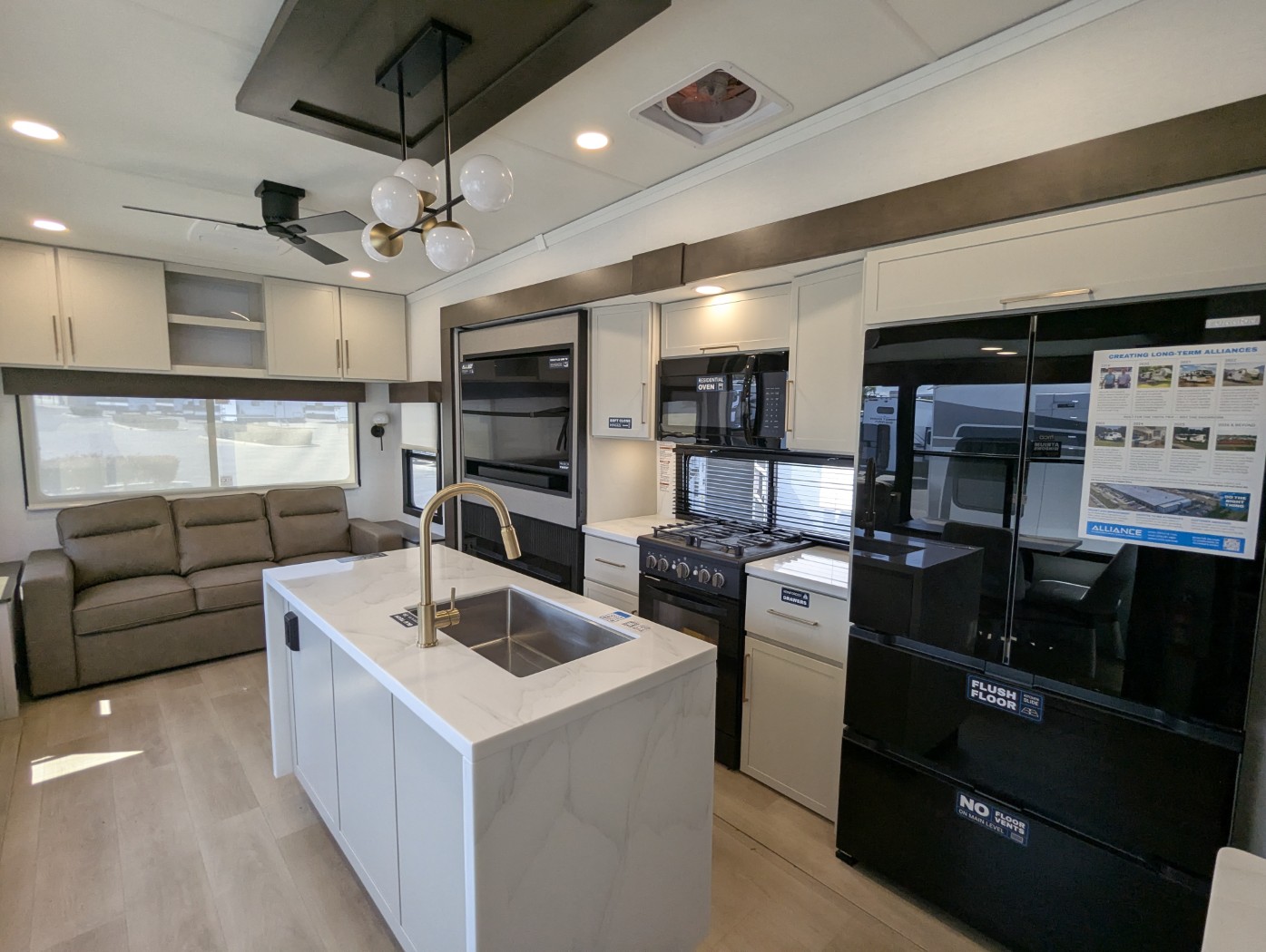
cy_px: 476
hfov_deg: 94.4
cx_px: 633
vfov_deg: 78.2
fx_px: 586
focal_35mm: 16
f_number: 2.2
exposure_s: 1/171
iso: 115
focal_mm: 2.35
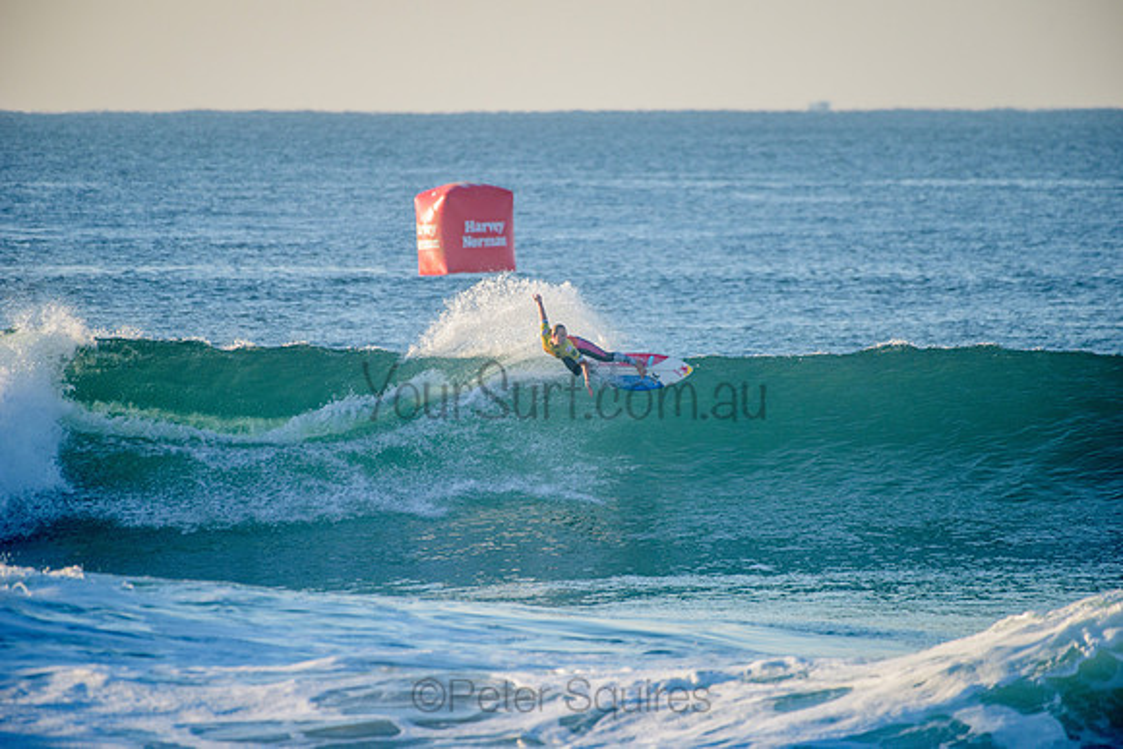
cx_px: 562
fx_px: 15600
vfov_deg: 2.8
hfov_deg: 4.1
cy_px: 374
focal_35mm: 500
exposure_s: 1/1600
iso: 400
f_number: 5.6
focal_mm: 500
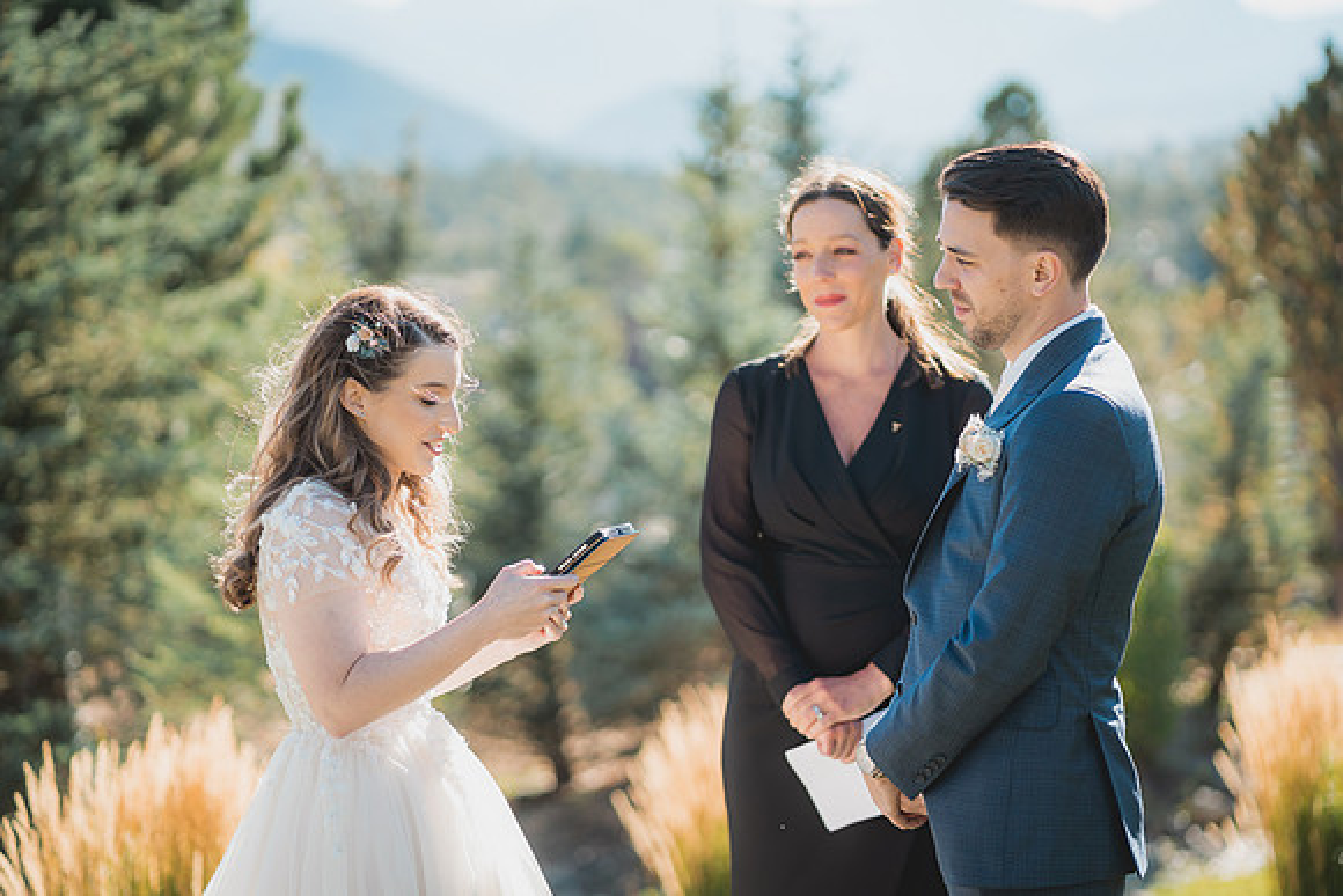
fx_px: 3222
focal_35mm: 86
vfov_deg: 15.8
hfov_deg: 23.5
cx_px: 672
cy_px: 448
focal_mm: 85
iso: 200
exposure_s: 1/1250
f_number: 2.2
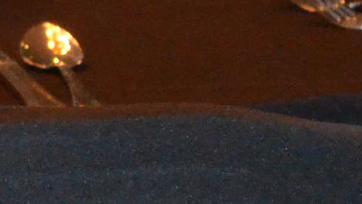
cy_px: -88
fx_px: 6366
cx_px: -489
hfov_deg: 3.2
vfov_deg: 1.8
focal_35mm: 663
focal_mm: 55
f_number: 5.6
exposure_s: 1/60
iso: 3200
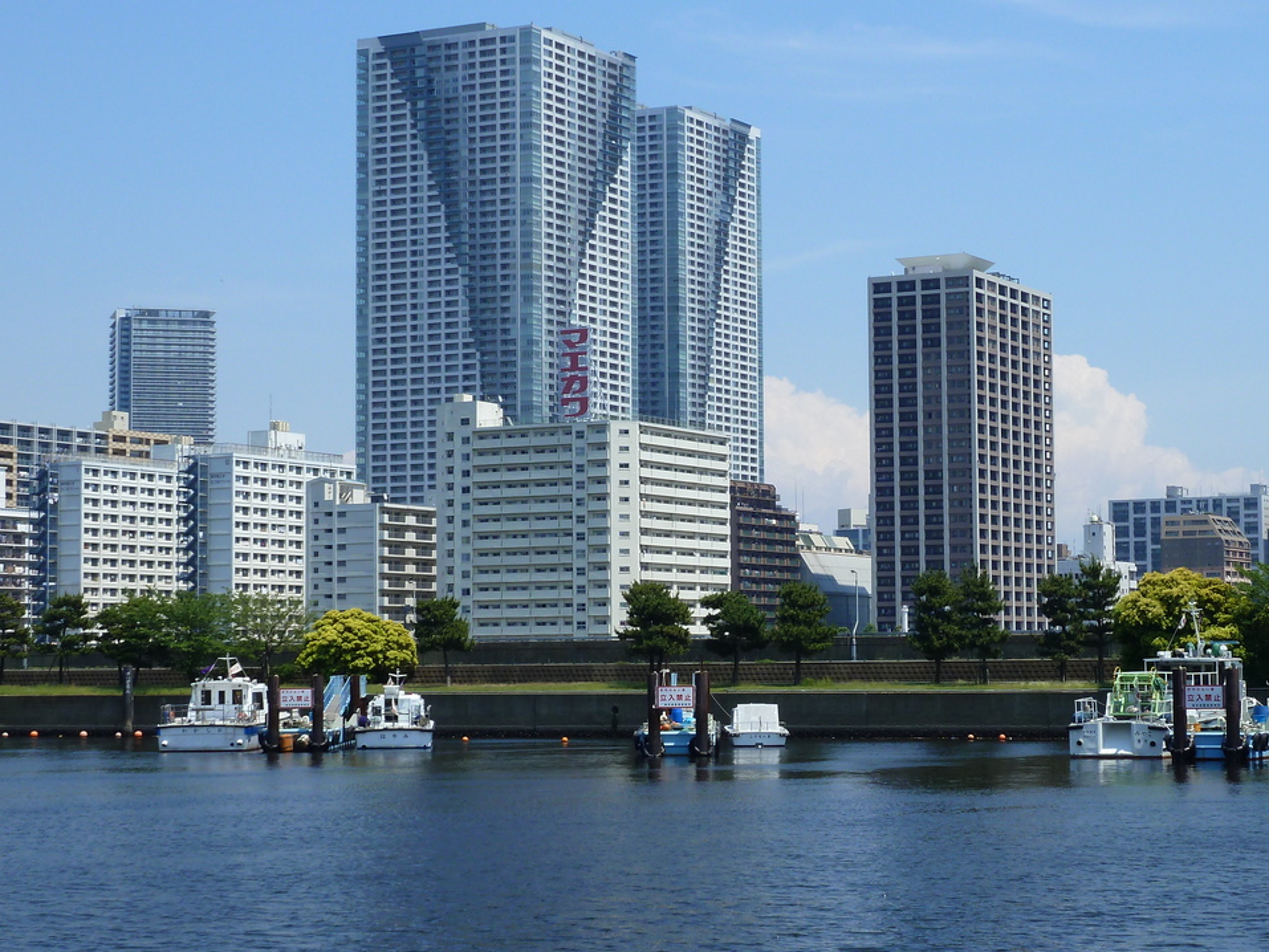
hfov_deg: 26.3
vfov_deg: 19.9
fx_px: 2713
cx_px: 772
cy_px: 489
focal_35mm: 74
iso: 80
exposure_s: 1/400
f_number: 5
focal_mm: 9.7
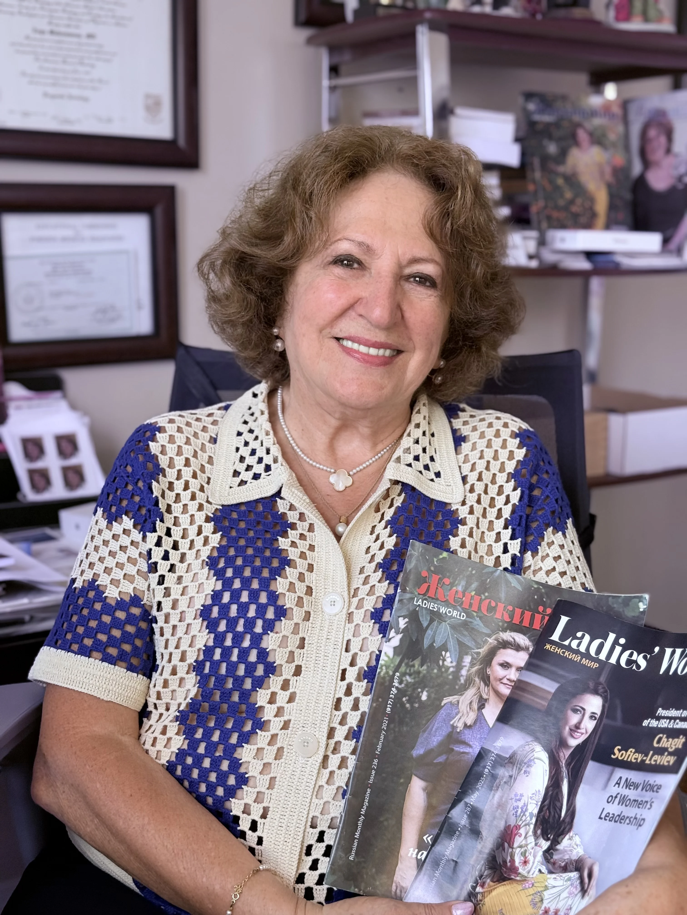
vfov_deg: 39.7
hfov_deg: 30.3
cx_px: 344
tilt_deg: -8.3
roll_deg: -0.9
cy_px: 458
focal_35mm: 48
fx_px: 1270
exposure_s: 1/120
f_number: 1.78
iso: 80
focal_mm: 6.76
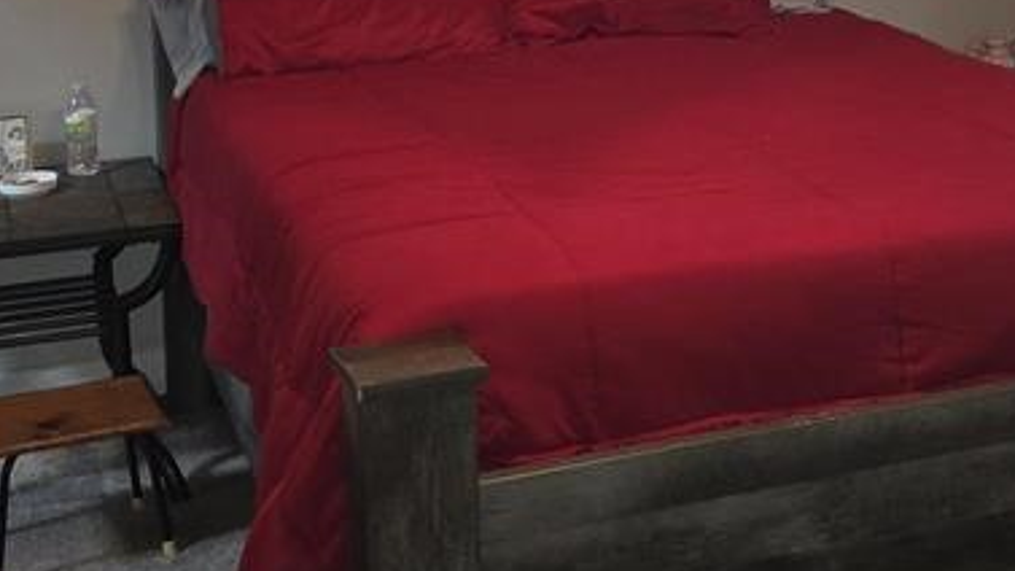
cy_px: -40
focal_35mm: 68
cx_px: 792
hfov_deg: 30.4
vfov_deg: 17.2
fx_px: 1830
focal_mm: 5.4
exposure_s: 1/24
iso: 160
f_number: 1.8
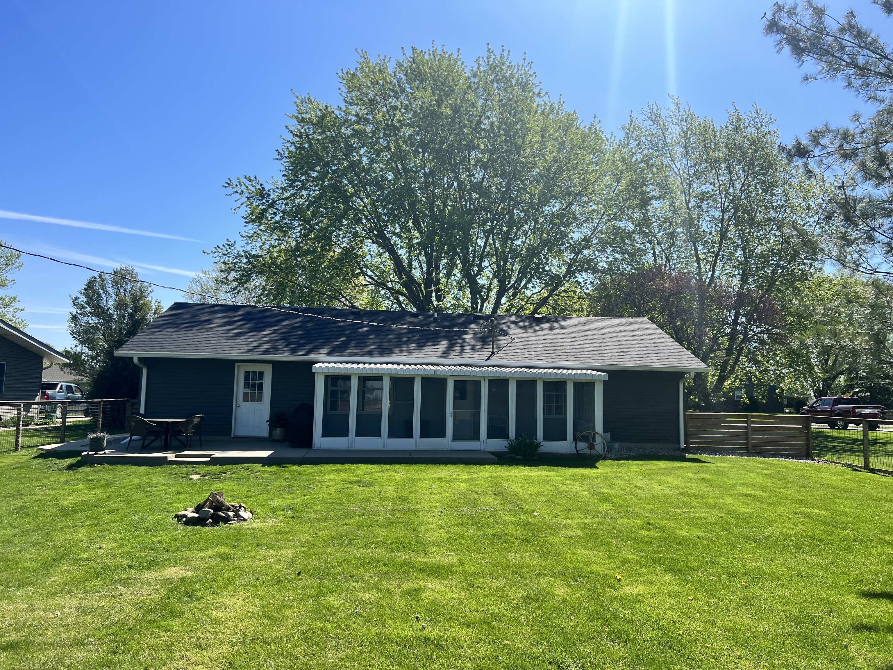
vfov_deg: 53.1
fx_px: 671
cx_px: 446
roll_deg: -1.4
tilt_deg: +5.3
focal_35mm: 26
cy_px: 335
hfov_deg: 67.3
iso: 50
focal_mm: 5.7
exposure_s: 1/3356
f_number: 1.5
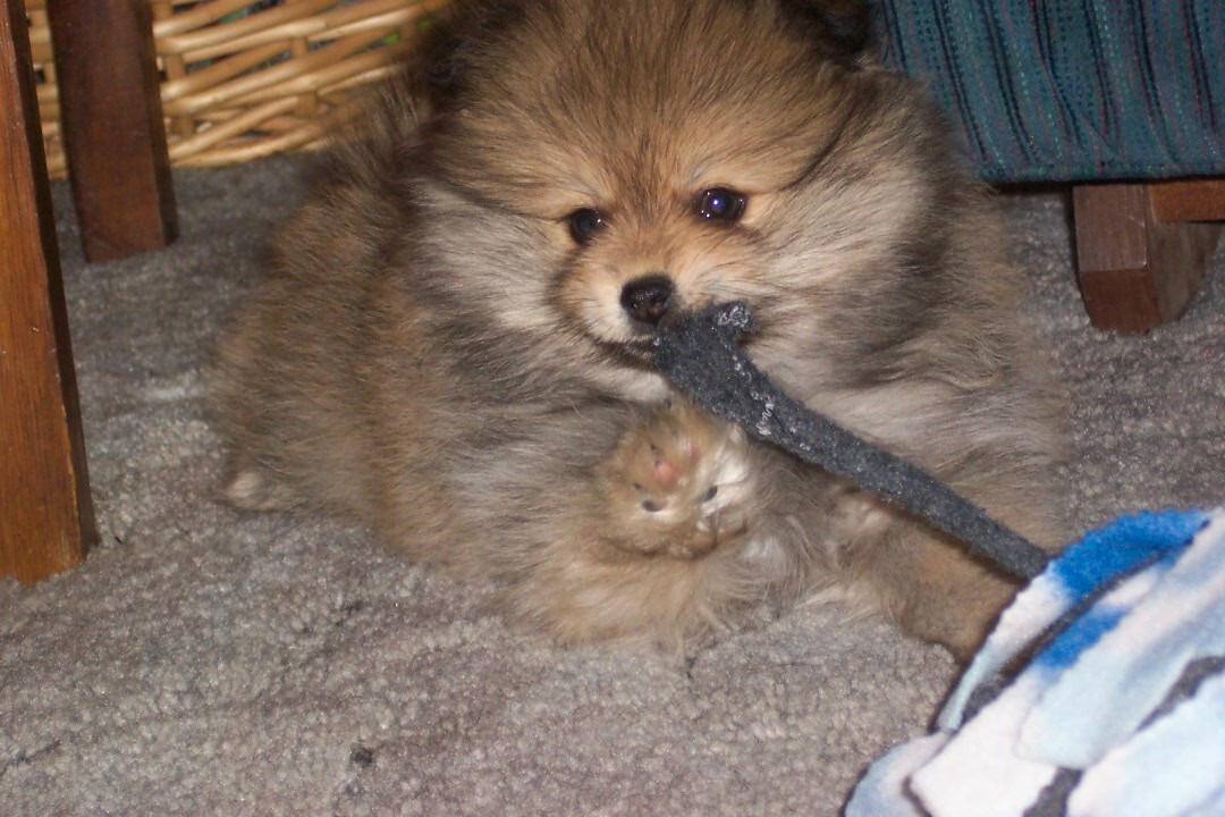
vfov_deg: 12.0
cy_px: 408
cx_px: 612
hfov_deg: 17.9
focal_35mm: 114
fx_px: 3879
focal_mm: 24
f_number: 4.8
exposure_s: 1/90
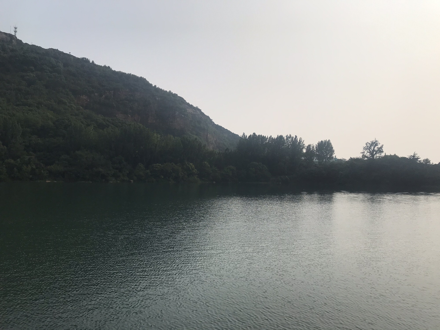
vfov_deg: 49.7
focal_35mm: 28
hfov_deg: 63.4
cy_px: 165
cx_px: 220
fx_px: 356
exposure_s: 1/7407
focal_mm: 3.99
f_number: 1.8
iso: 20
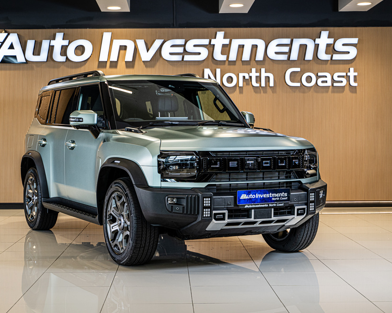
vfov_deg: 24.2
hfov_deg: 30.0
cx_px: 169
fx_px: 731
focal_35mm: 63
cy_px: 151
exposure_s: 1/125
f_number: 3.5
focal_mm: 54
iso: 640
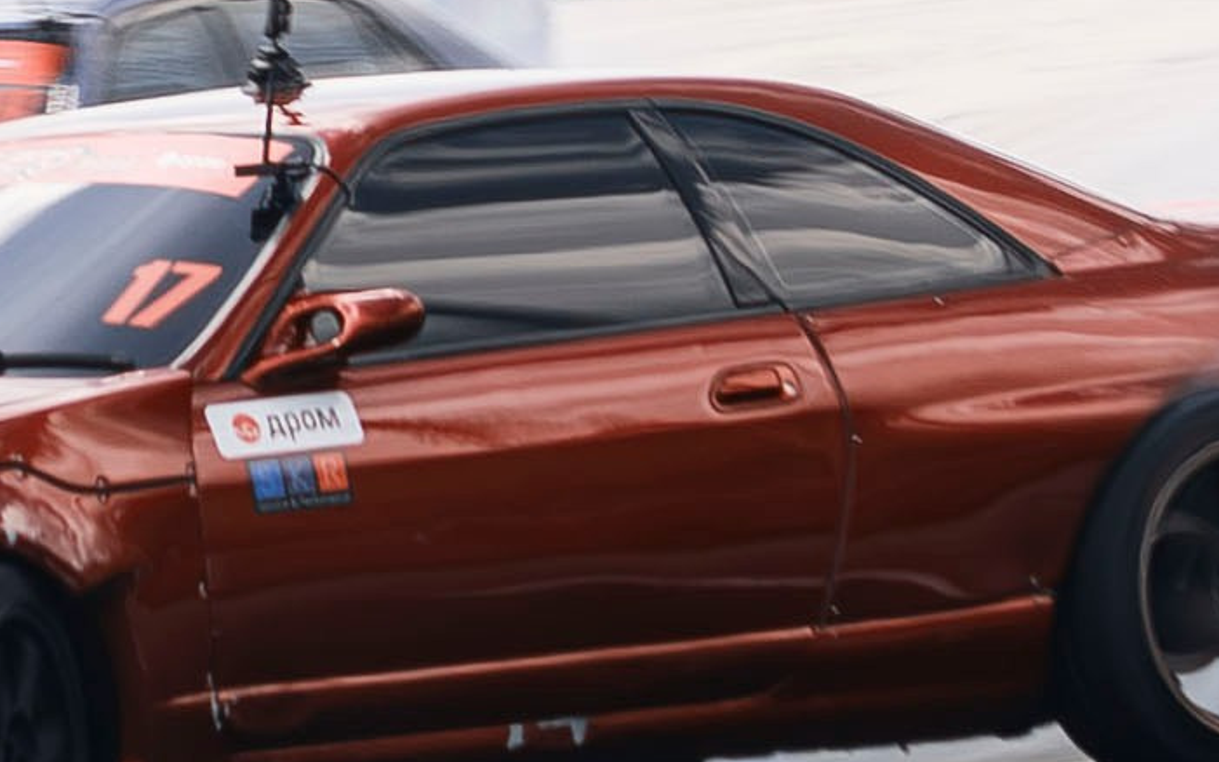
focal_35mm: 1374
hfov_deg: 1.5
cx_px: 221
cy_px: 532
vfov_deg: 1.0
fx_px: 45643
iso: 100
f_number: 10
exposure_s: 1/125
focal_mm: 160
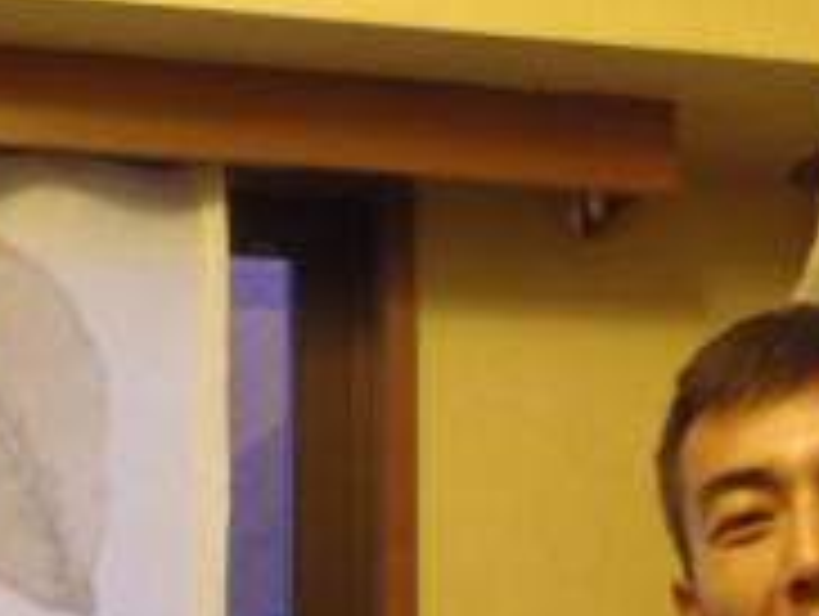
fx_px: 2653
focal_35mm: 112
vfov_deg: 13.3
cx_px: 432
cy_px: 315
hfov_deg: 17.5
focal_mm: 6.07
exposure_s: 1/8
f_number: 4.4
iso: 200
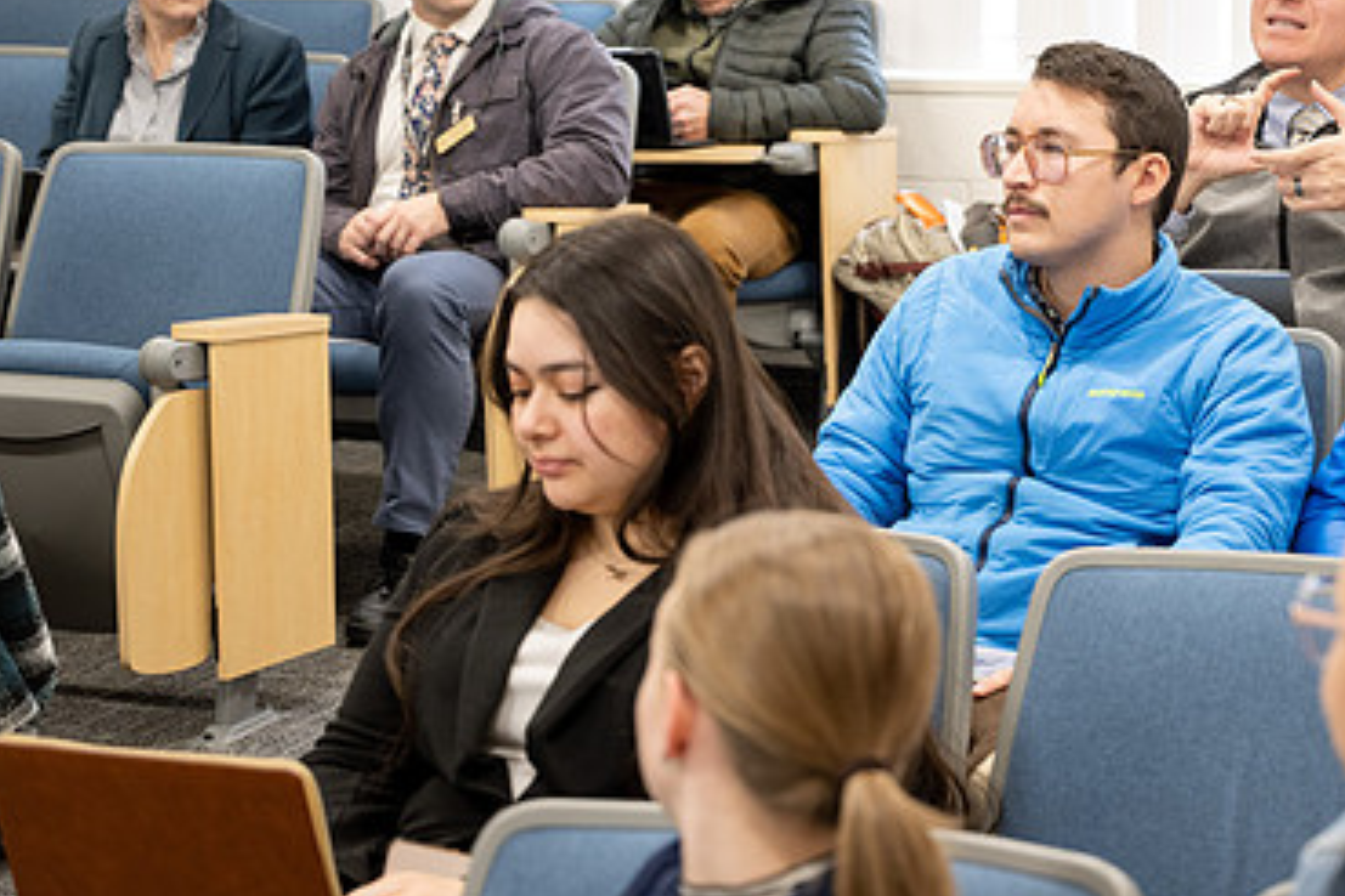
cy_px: 326
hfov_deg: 18.5
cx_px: 962
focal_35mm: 110
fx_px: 4109
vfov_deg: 12.4
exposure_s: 1/60
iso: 800
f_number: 4
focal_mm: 70
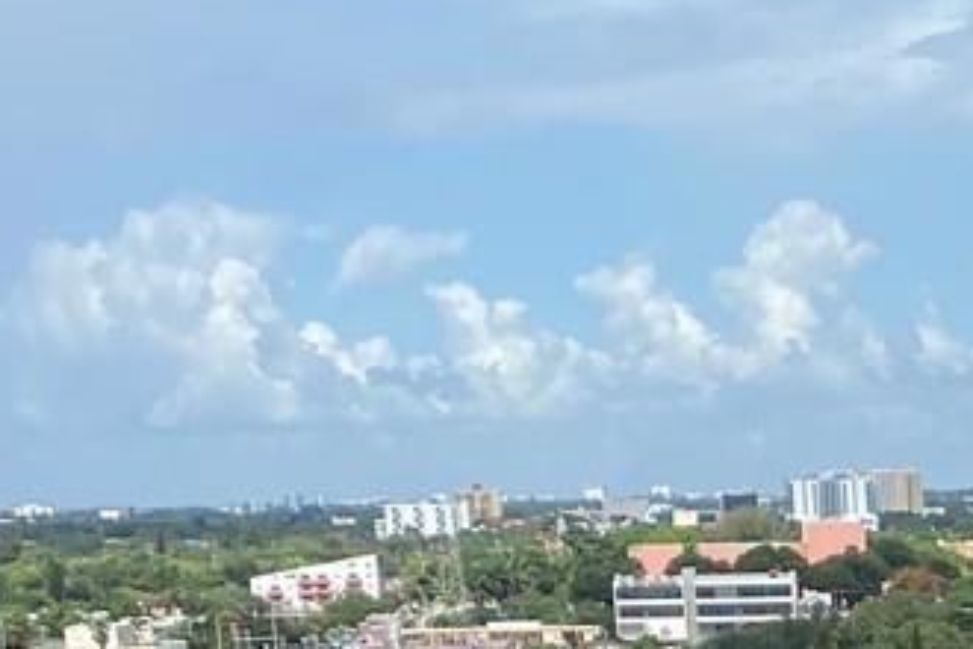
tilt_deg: -20.1
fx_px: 3540
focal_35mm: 131
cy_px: 1664
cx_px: 1380
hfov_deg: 14.7
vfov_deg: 9.2
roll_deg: +1.4
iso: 32
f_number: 1.8
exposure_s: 1/2755
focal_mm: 4.25
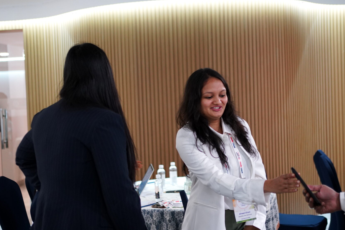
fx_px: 537
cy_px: 117
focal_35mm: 56
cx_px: 160
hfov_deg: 35.6
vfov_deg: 24.2
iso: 1250
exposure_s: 1/100
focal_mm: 35
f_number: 1.8
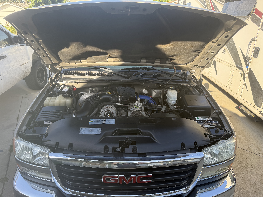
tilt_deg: -24.5
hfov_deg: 71.6
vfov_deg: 56.8
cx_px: 132
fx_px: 182
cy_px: 98
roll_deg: +0.5
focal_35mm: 24
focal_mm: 6.76
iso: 100
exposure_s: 1/702
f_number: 1.78
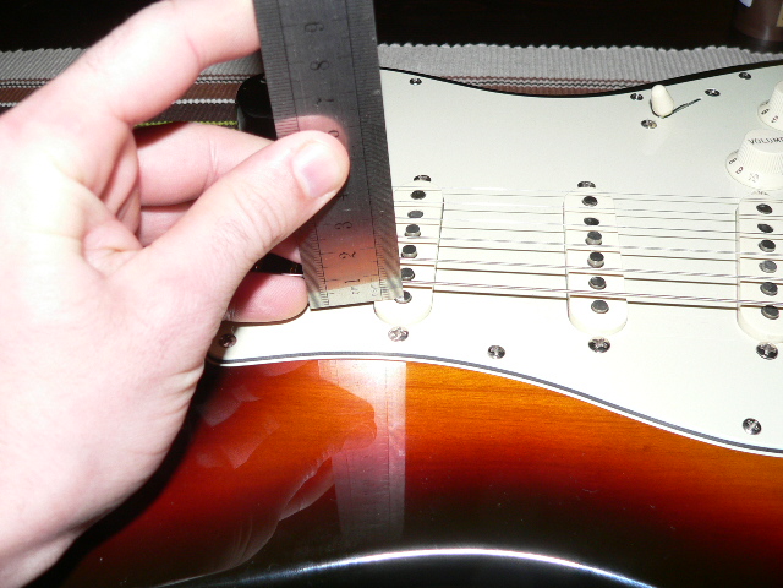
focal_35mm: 36
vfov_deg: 39.7
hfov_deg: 51.4
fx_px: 814
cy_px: 294
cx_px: 392
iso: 100
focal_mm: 6
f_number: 2.8
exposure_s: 1/60
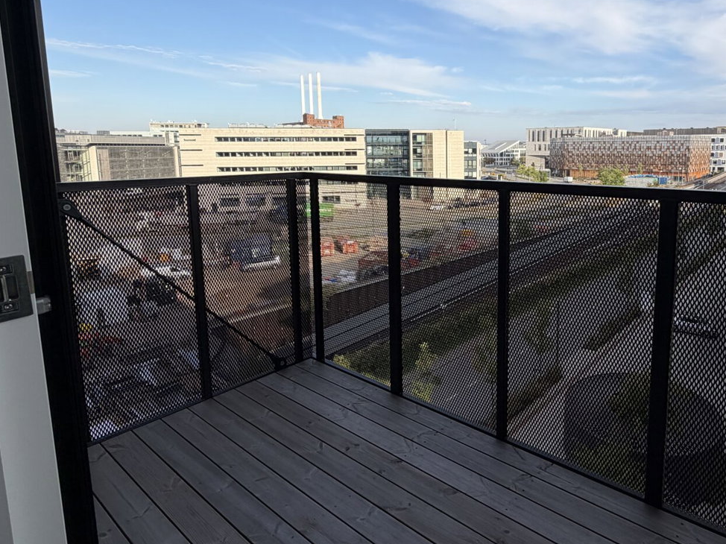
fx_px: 482
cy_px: 209
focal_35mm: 23
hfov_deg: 72.2
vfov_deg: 58.2
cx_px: 471
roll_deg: +0.5
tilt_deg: -7.7
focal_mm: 2.22
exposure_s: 1/770
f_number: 2.2
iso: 32
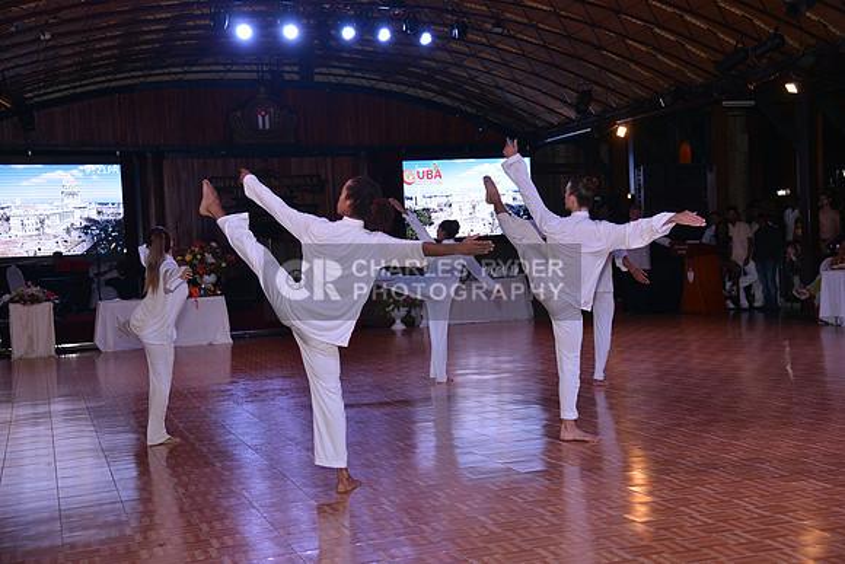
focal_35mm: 44
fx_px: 1033
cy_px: 282
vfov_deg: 30.5
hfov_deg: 44.5
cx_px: 422
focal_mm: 44
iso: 1000
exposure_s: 1/250
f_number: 4.5
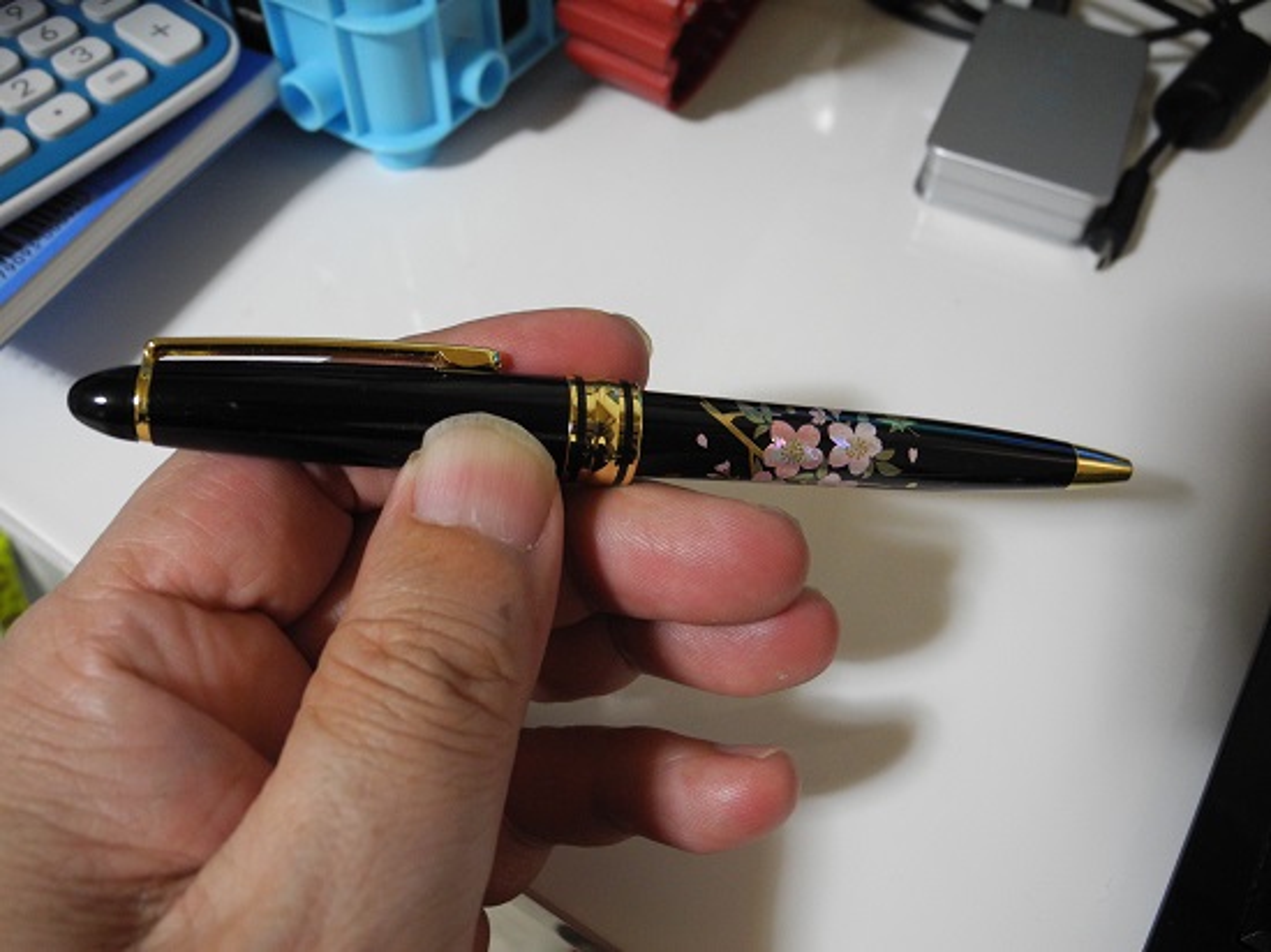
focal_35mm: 28
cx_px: 636
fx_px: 1028
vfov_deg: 49.7
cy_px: 476
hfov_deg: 63.5
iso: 400
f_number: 2.8
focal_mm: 6
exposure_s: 1/22
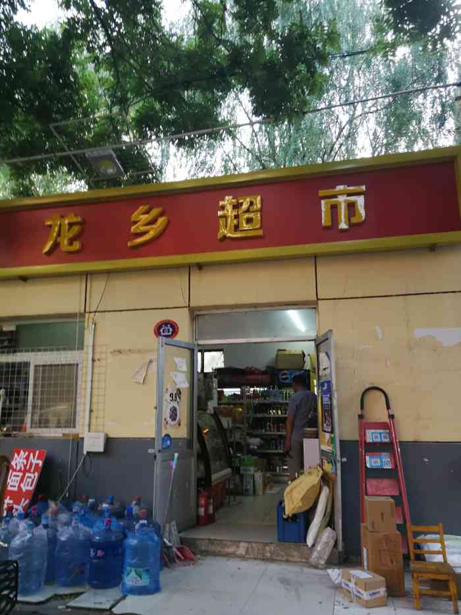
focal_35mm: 27
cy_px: 308
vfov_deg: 65.3
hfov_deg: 51.4
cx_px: 230
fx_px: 479
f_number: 2.2
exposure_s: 1/50
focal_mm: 3.95
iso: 100
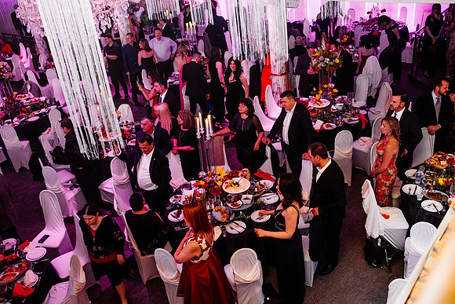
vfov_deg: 37.9
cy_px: 152
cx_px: 228
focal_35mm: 35
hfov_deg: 54.4
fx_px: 442
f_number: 3.2
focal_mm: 35
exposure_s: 1/200
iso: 2000
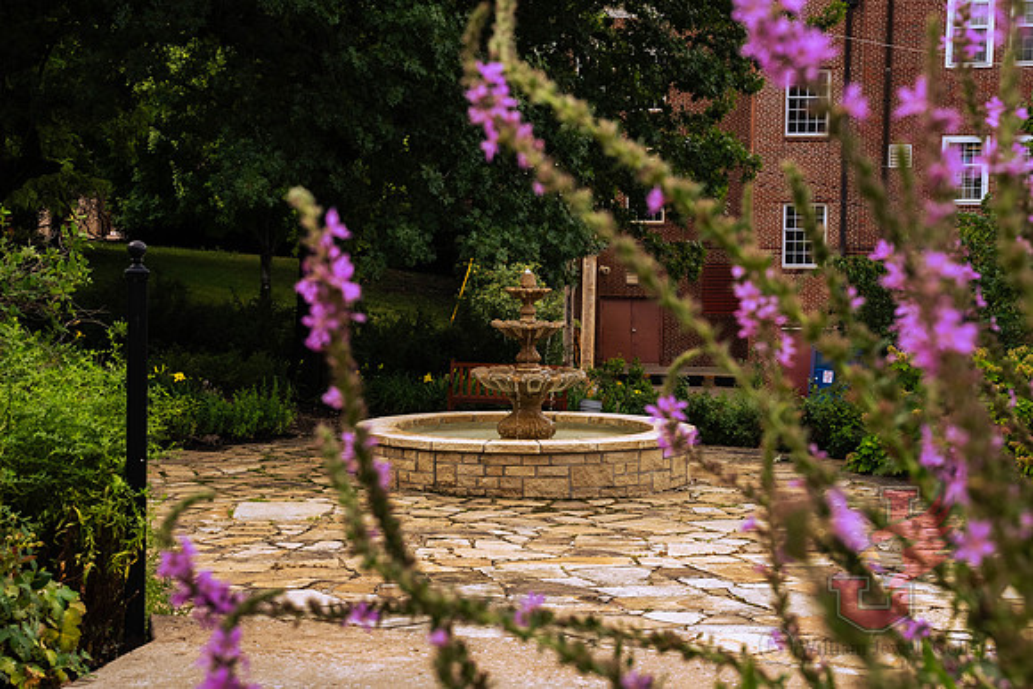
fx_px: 2009
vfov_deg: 19.5
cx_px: 516
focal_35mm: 70
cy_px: 344
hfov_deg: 28.8
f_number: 14
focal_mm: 70
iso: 100
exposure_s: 1/125
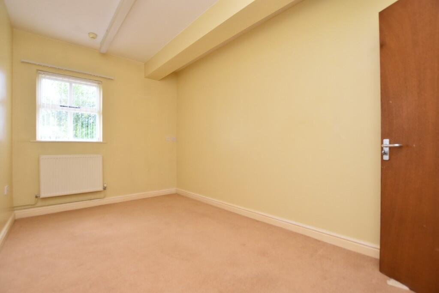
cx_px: 220
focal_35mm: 15
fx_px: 183
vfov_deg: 77.3
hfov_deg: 100.4
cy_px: 146
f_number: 3.5
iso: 640
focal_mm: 10
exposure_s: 1/250
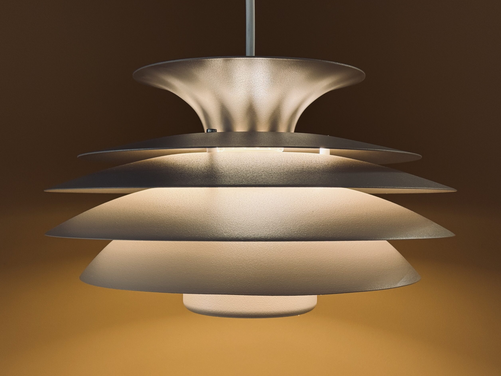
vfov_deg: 29.7
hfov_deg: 38.9
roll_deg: +2.0
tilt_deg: +0.6
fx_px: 709
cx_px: 252
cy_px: 191
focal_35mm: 49
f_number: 1.78
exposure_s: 1/100
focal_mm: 6.76
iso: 50
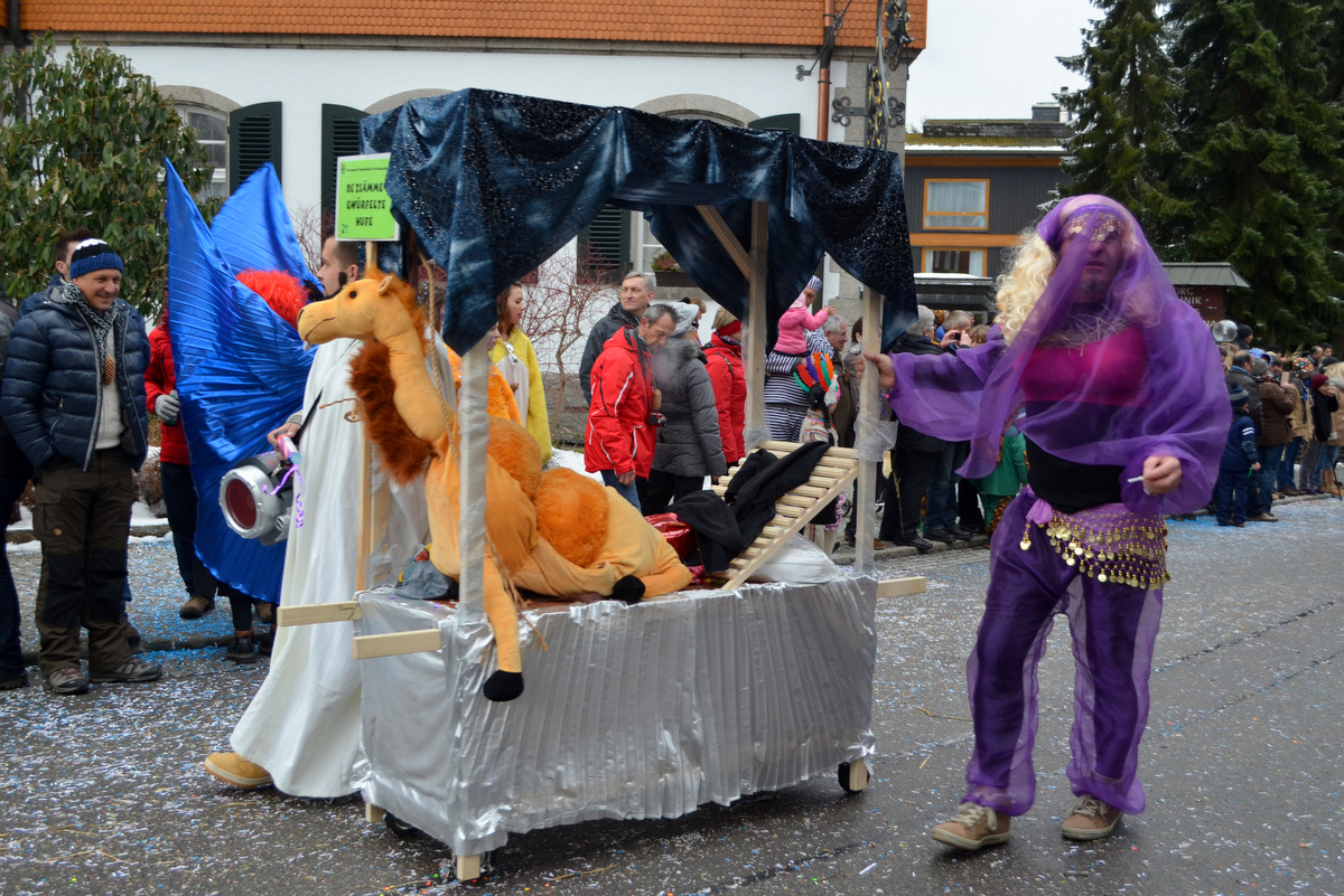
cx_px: 672
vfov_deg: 36.9
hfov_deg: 53.1
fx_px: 1344
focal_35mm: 36
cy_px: 448
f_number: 5
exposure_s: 1/100
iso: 200
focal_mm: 24
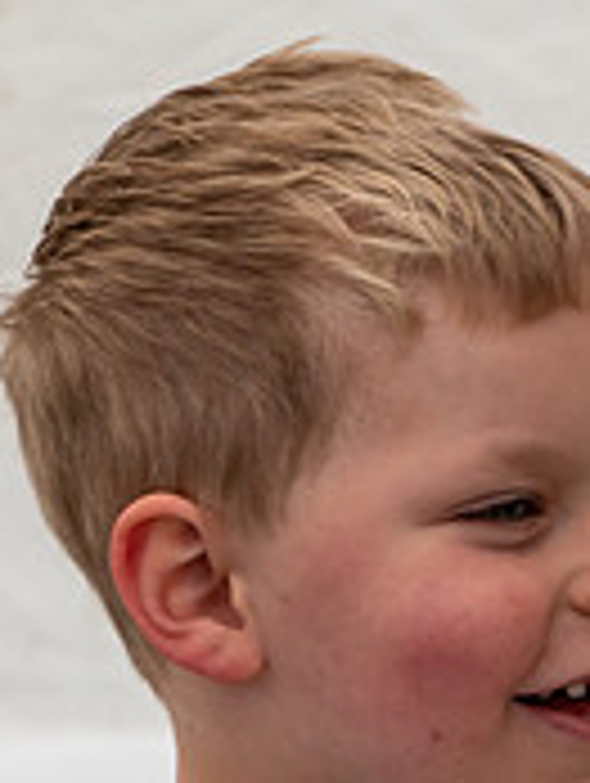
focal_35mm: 363
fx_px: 8229
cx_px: 1030
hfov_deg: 4.1
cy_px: 1227
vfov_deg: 5.4
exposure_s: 1/250
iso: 160
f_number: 6.3
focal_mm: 70
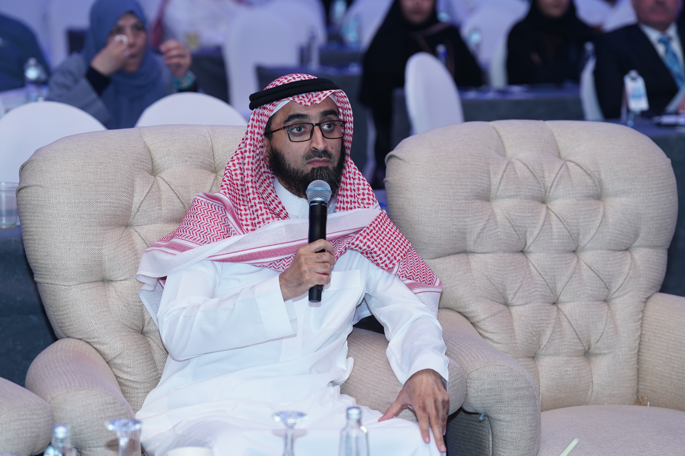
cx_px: 342
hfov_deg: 17.6
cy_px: 228
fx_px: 2207
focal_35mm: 116
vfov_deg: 11.8
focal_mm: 116
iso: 1000
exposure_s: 1/125
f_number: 3.5
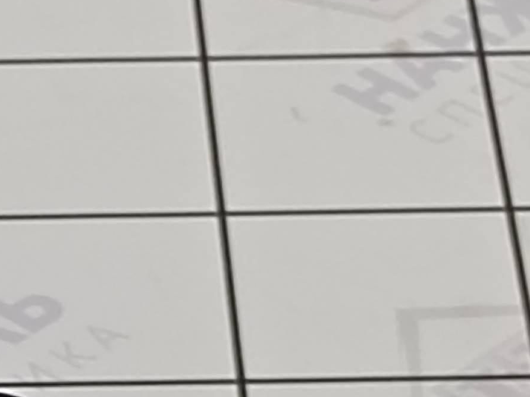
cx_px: -326
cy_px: 1151
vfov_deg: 4.1
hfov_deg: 5.6
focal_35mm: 351
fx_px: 5373
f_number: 1.9
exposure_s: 1/50
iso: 310
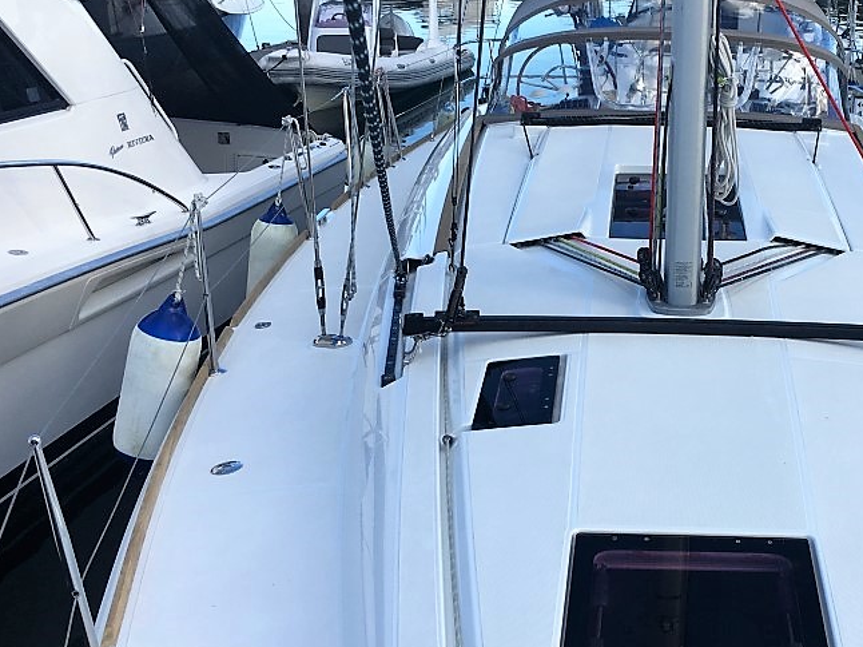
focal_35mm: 46
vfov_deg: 31.5
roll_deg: -1.1
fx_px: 1146
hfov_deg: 40.0
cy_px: 336
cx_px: 657
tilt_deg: -19.9
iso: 25
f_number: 2.2
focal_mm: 4.15
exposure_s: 1/668
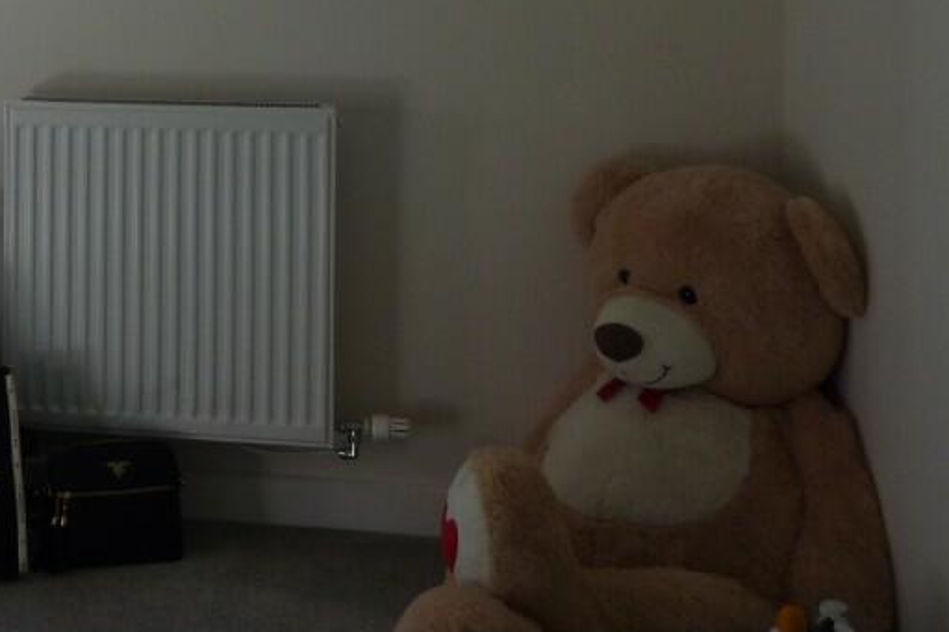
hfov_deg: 35.3
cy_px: -65
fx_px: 1370
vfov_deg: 24.2
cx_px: 48
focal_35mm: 52
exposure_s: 1/50
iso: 80
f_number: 3.3
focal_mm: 4.1
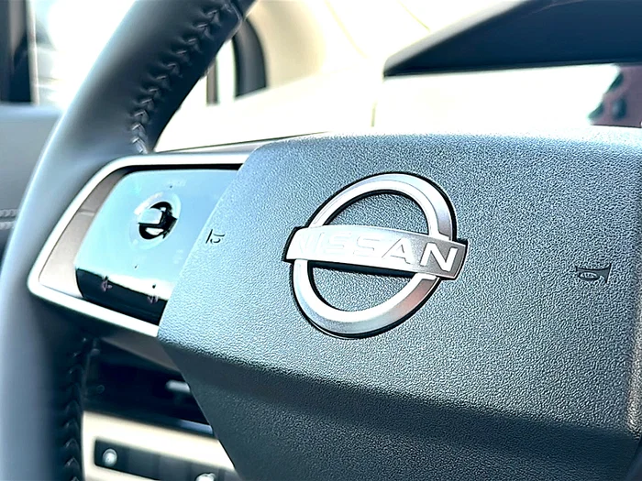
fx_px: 835
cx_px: 321
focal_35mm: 45
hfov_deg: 42.1
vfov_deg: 32.2
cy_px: 240
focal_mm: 6.86
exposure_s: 1/214
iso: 64
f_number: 1.78
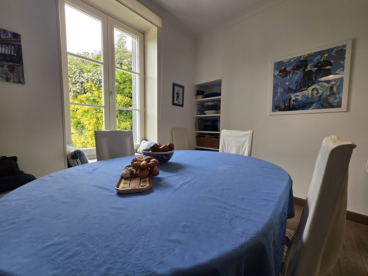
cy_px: 138
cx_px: 184
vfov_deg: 89.9
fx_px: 138
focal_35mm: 13
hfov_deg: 106.2
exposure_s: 1/100
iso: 32
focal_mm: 2.2
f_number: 1.9
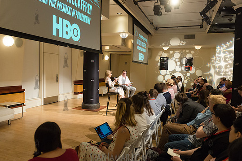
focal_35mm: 28
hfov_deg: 65.5
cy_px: 81
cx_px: 123
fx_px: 188
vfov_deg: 46.4
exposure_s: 1/200
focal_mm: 26
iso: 2500
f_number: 4
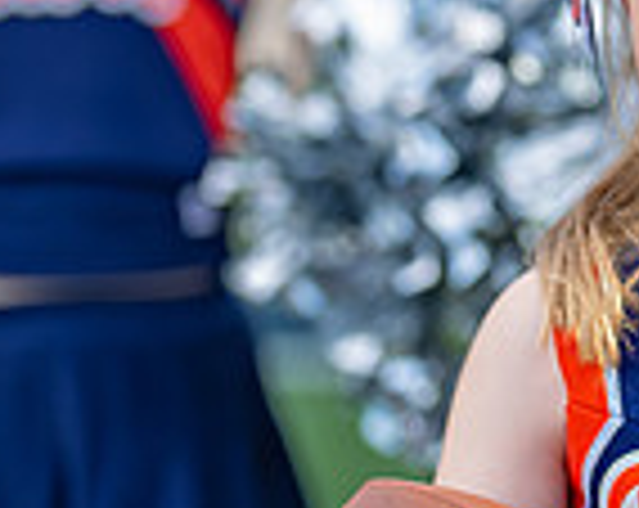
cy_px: 225
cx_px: 862
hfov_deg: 8.3
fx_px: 4341
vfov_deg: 6.7
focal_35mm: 230
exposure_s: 1/2500
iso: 160
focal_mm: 50
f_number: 1.4
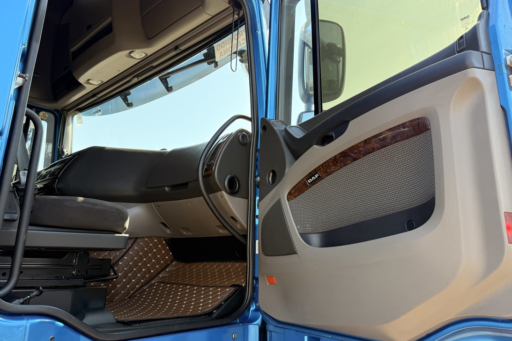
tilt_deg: +16.5
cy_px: 156
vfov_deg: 49.5
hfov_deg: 69.4
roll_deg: +0.4
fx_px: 370
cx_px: 256
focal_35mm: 26
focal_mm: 6.76
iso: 100
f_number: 1.78
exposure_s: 1/571
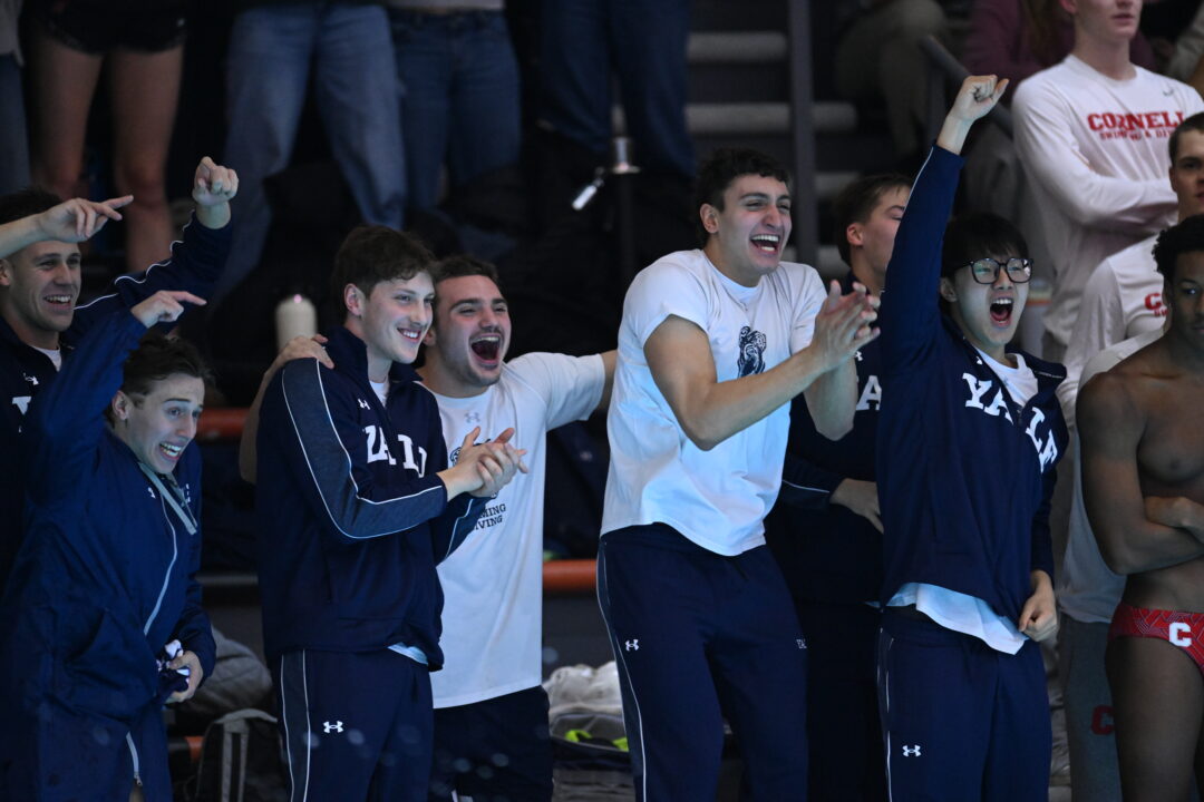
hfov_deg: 5.2
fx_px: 13377
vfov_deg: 3.4
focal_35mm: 400
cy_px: 401
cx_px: 602
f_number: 2.8
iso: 6400
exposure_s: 1/640
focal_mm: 400
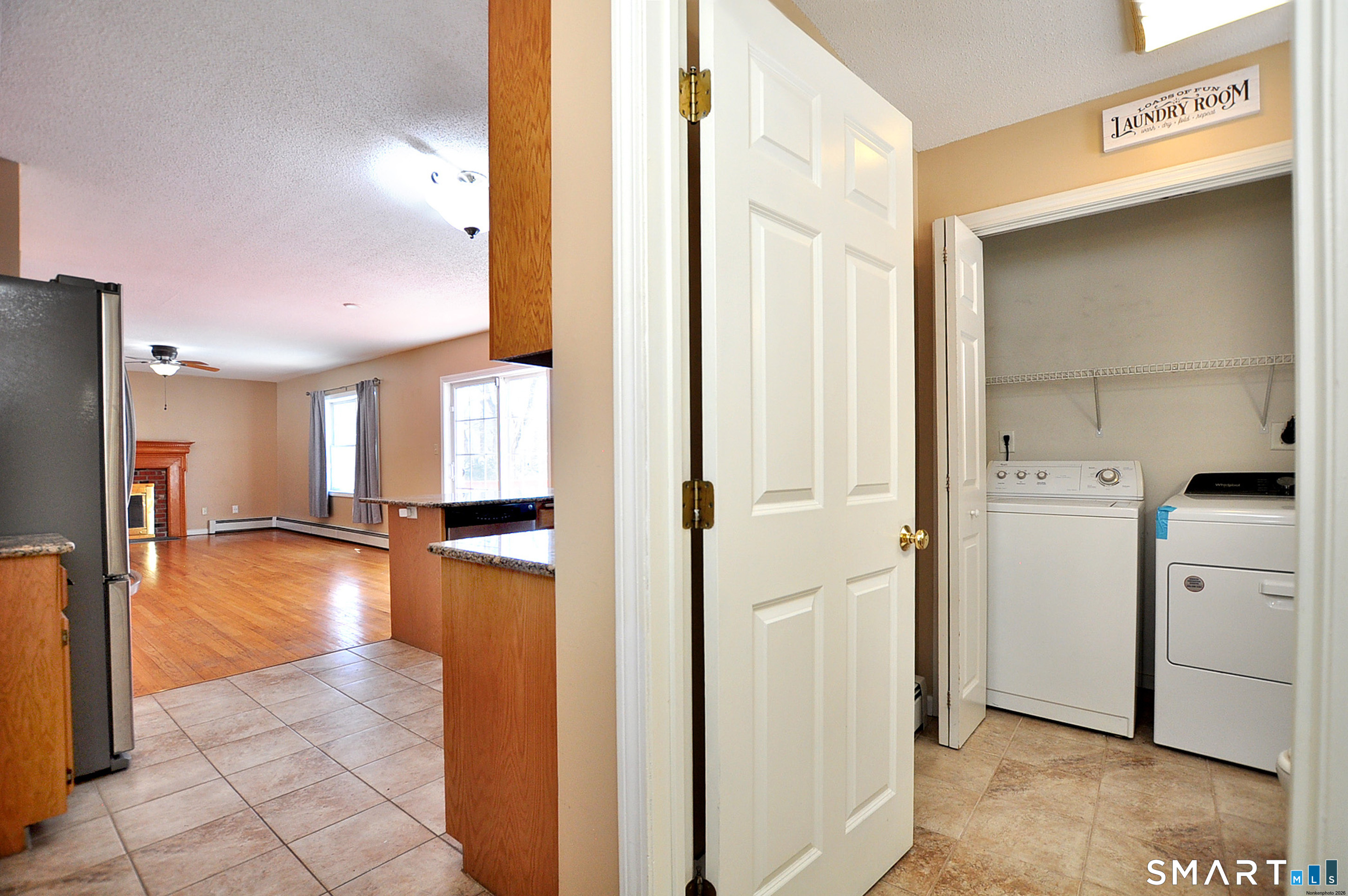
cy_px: 448
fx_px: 561
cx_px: 674
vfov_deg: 77.2
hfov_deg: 100.5
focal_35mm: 15
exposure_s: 1/50
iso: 400
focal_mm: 10
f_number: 4.5
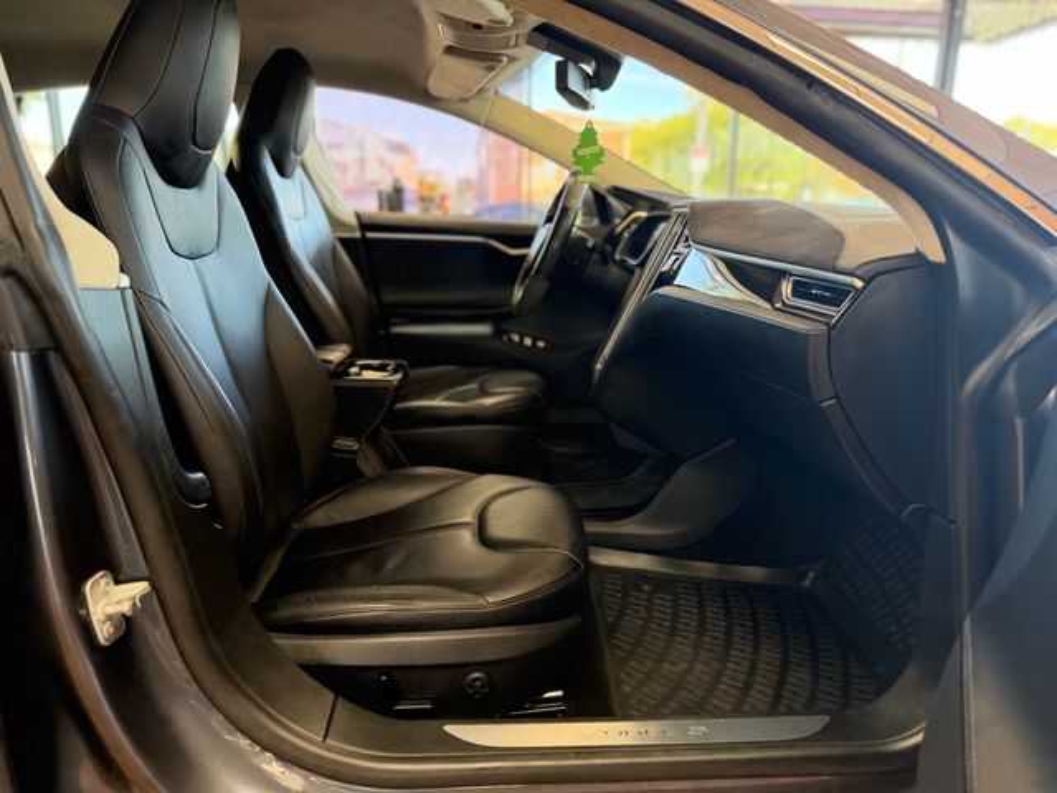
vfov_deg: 56.8
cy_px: 396
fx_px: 733
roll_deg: -0.7
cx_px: 528
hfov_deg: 71.6
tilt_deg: -14.9
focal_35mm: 24
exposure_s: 1/120
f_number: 1.78
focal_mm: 6.76
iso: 320
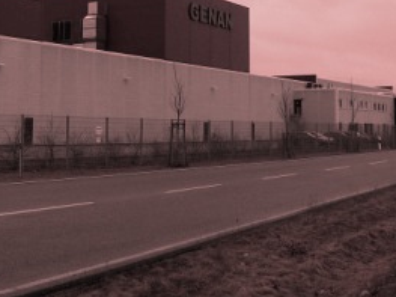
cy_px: 69
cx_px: 185
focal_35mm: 63
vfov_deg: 23.0
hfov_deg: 30.7
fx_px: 720
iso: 200
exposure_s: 1/847
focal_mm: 7.6
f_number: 5.7
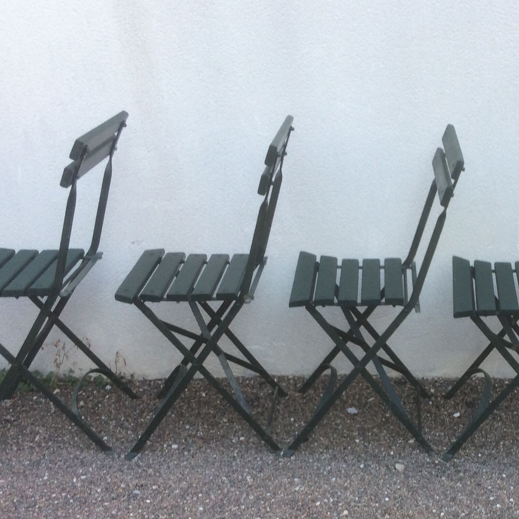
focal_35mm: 55
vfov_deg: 30.5
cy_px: 392
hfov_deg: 29.8
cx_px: 461
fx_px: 933
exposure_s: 1/197
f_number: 2.2
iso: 32
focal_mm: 4.15
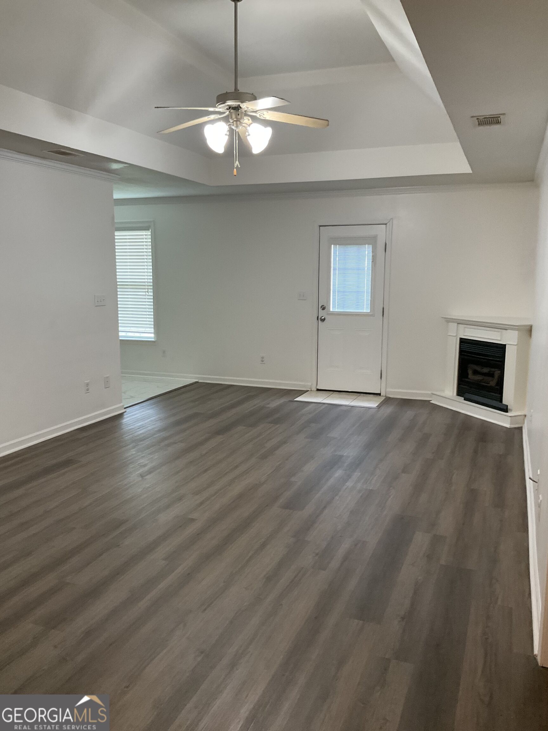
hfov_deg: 48.2
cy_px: 366
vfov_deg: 61.7
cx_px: 274
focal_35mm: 29
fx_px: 612
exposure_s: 1/60
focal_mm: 3
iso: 160
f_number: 1.8
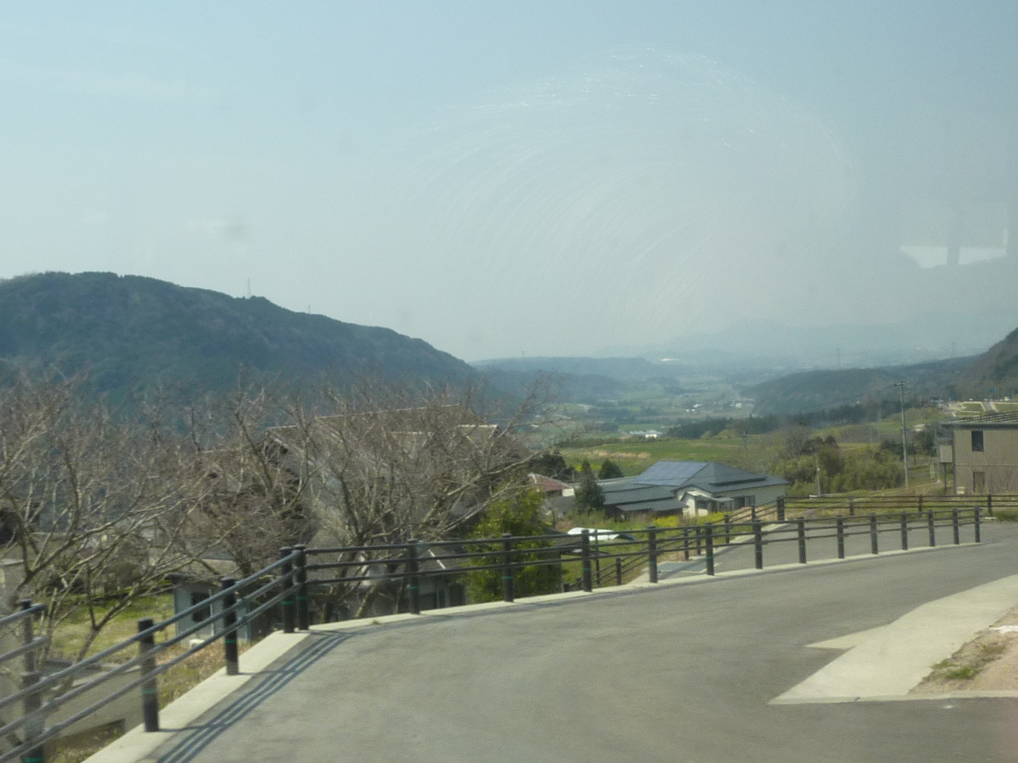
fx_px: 1617
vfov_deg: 26.6
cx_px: 509
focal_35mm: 55
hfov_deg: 34.9
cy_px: 382
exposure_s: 1/500
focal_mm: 5
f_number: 4.5
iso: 125
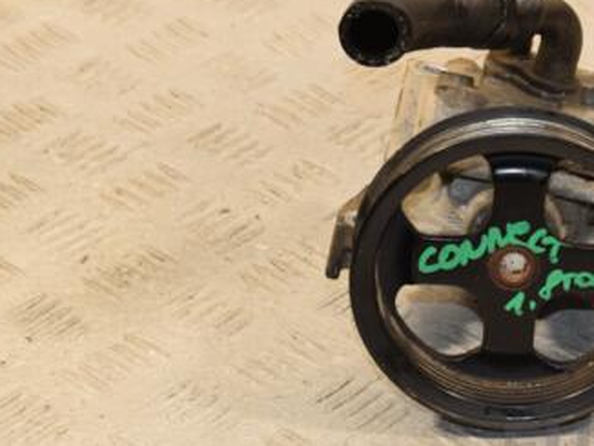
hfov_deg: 14.2
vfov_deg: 10.8
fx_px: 2370
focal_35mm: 138
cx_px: 470
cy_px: 206
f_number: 7.1
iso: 800
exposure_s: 1/200
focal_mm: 52
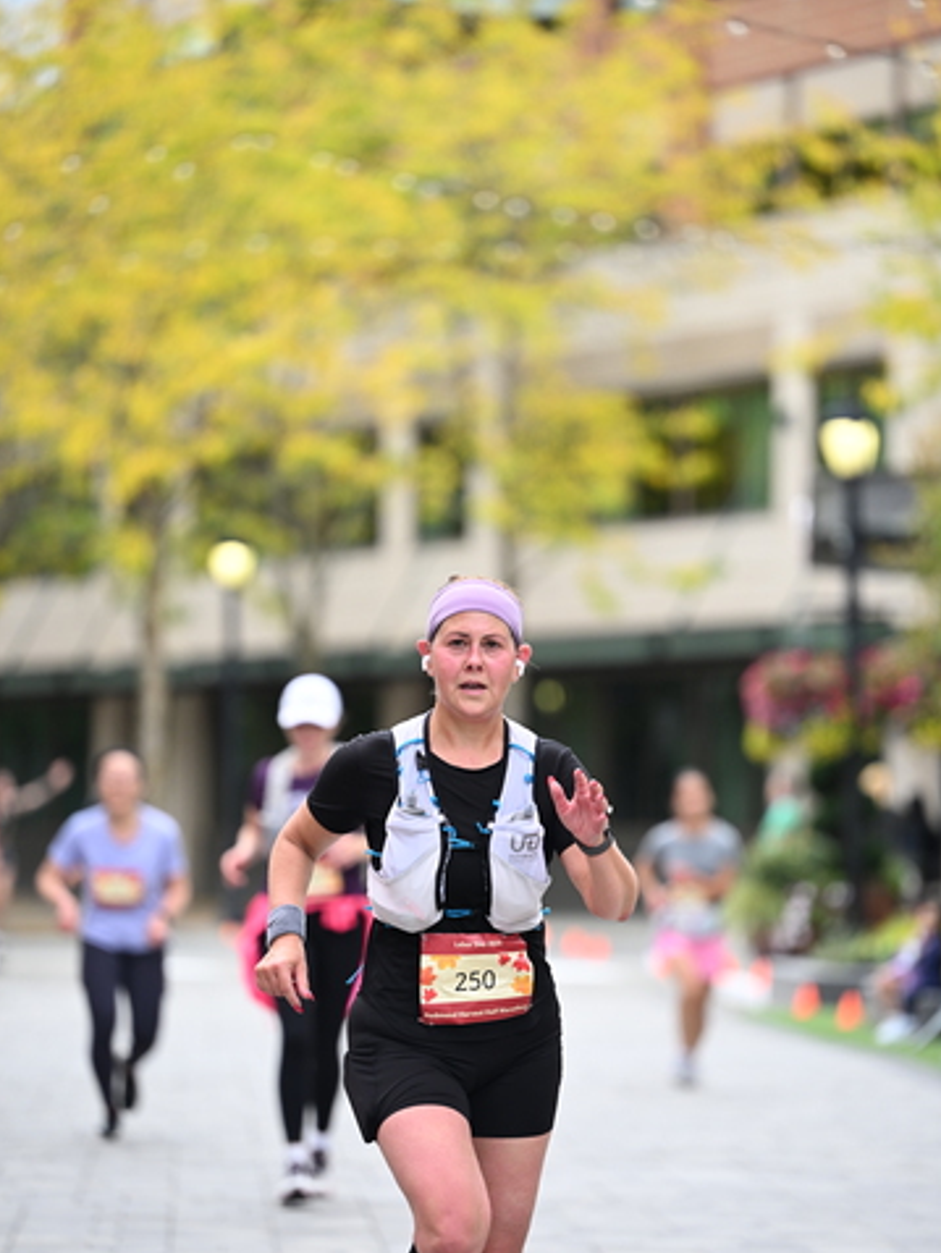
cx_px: 470
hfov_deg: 8.4
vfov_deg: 11.2
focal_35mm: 177
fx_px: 6410
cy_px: 710
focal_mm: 160
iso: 640
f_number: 2.8
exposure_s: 1/1600
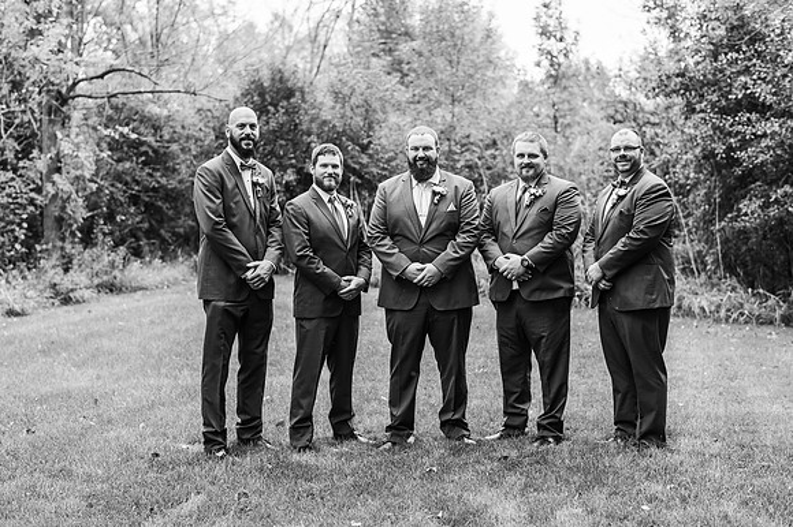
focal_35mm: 59
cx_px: 394
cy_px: 264
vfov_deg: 23.1
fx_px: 1293
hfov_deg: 34.1
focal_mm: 58
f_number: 2.8
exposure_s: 1/1000
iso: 500
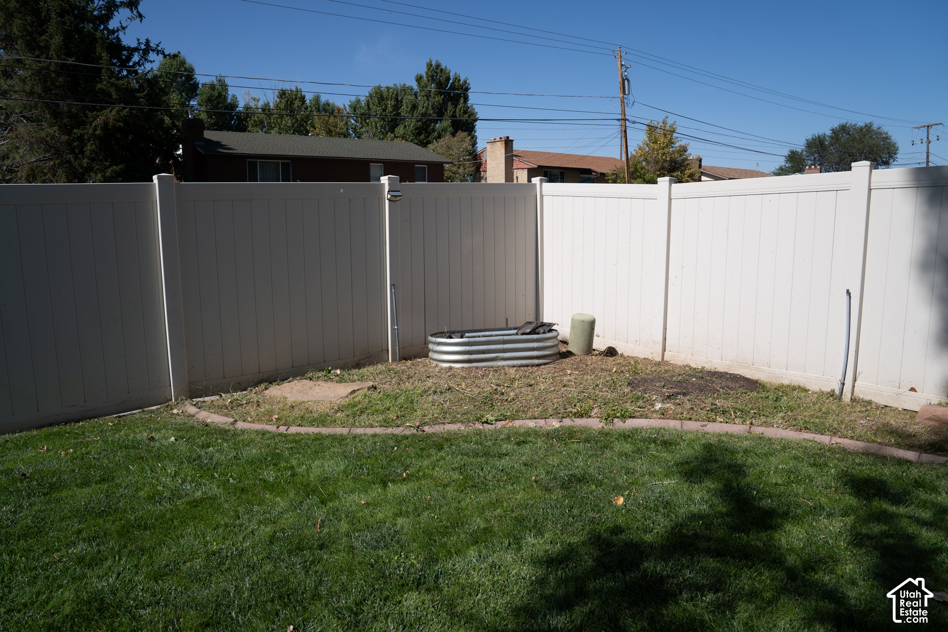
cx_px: 474
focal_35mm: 24
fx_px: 632
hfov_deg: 73.7
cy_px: 316
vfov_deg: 53.1
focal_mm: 24
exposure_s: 1/800
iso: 100
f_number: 5
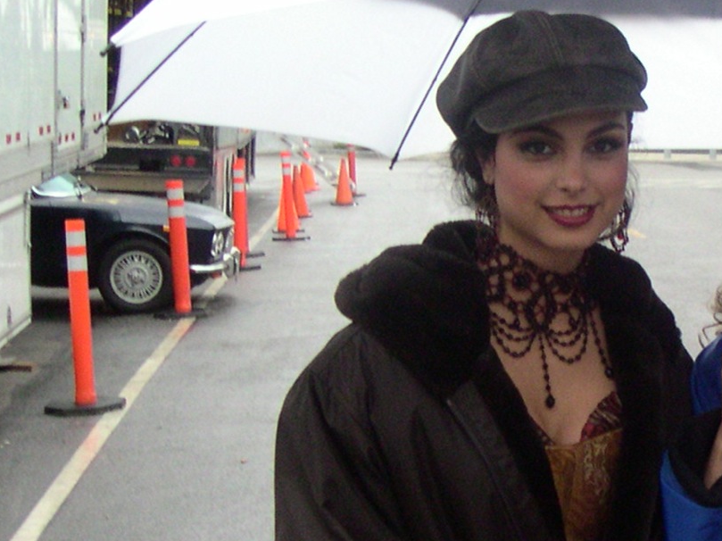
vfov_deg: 15.7
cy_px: 368
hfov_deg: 20.0
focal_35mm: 94
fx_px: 1960
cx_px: 791
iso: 160
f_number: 2.8
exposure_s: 1/50
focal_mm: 6
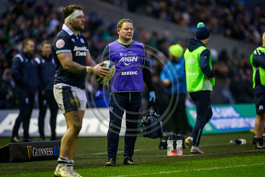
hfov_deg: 3.7
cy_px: 88
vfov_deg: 2.5
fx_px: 4123
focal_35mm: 560
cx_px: 132
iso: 8000
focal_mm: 560
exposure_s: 1/1250
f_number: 4
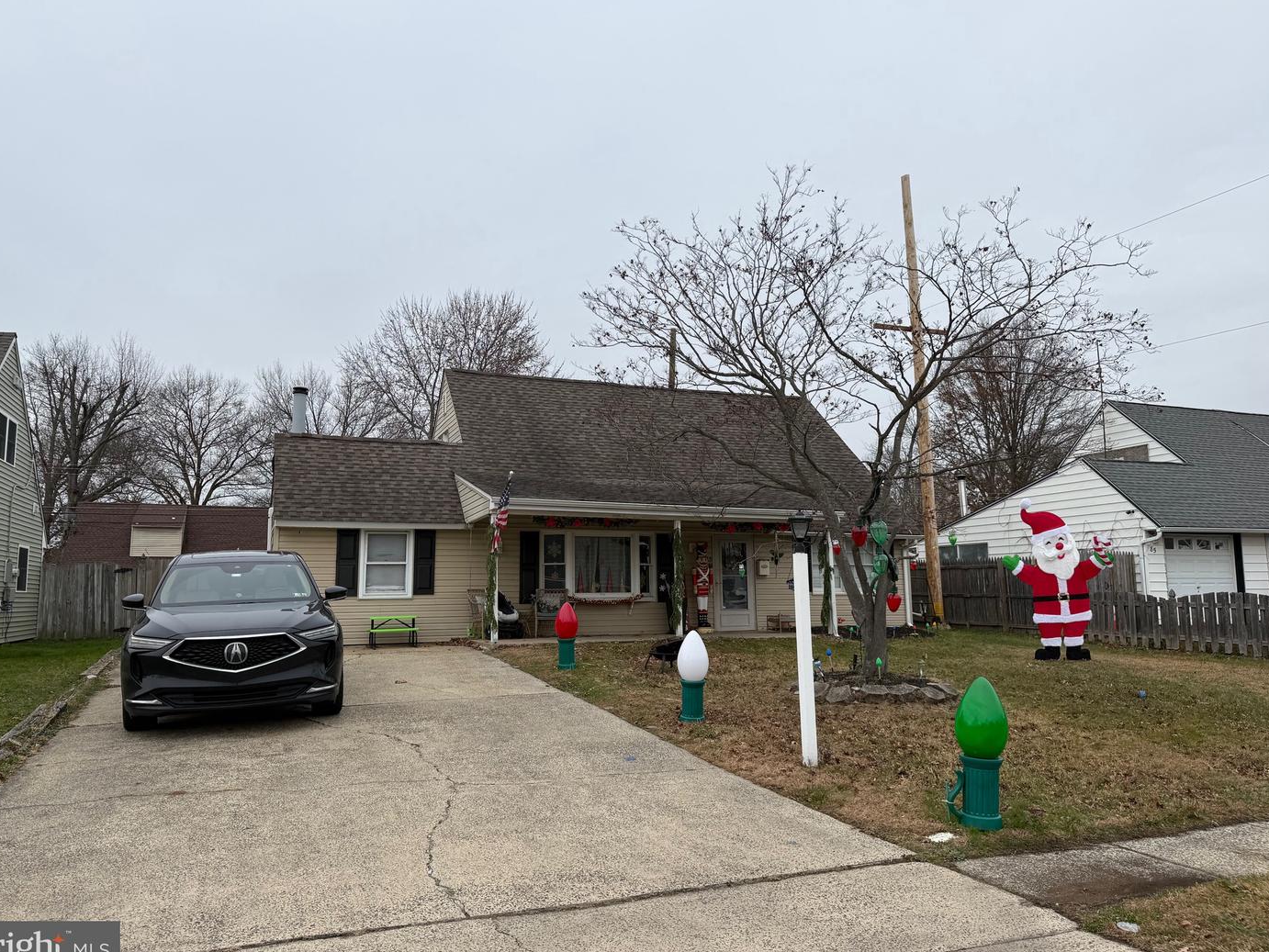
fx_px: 917
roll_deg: +0.4
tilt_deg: +7.4
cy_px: 478
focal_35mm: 25
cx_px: 620
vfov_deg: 54.9
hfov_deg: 69.4
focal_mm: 6.76
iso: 80
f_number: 1.78
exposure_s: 1/1618
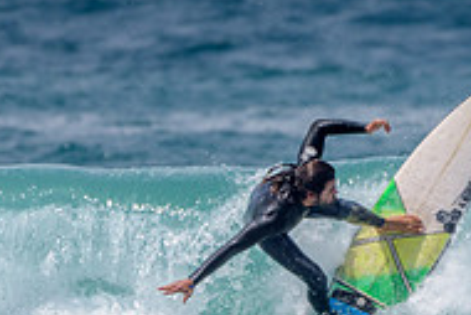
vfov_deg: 0.7
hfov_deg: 1.1
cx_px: 308
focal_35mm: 1873
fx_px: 24523
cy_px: 283
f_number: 5.6
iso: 100
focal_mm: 500
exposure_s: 1/2000
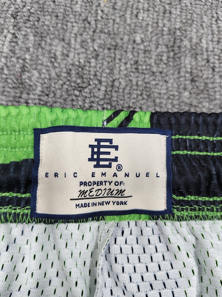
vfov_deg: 69.4
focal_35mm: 25
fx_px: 214
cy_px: 150
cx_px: 112
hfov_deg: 54.9
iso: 1278
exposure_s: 1/50
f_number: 1.88
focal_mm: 5.56
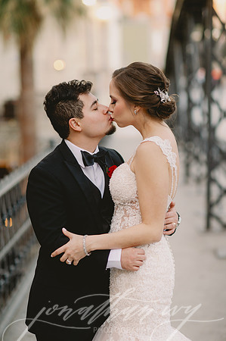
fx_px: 802
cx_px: 113
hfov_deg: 16.0
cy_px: 170
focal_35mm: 85
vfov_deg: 23.9
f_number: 2.2
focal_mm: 85
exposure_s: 1/400
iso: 500
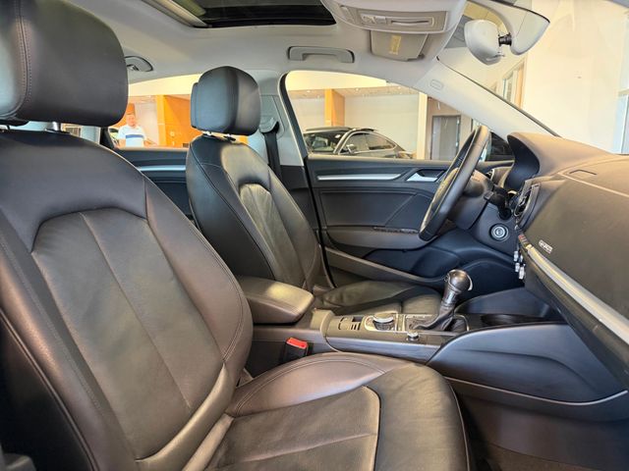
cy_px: 236
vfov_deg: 56.8
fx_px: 436
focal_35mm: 24
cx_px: 314
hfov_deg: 71.6
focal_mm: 6.76
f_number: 1.78
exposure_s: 1/60
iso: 500
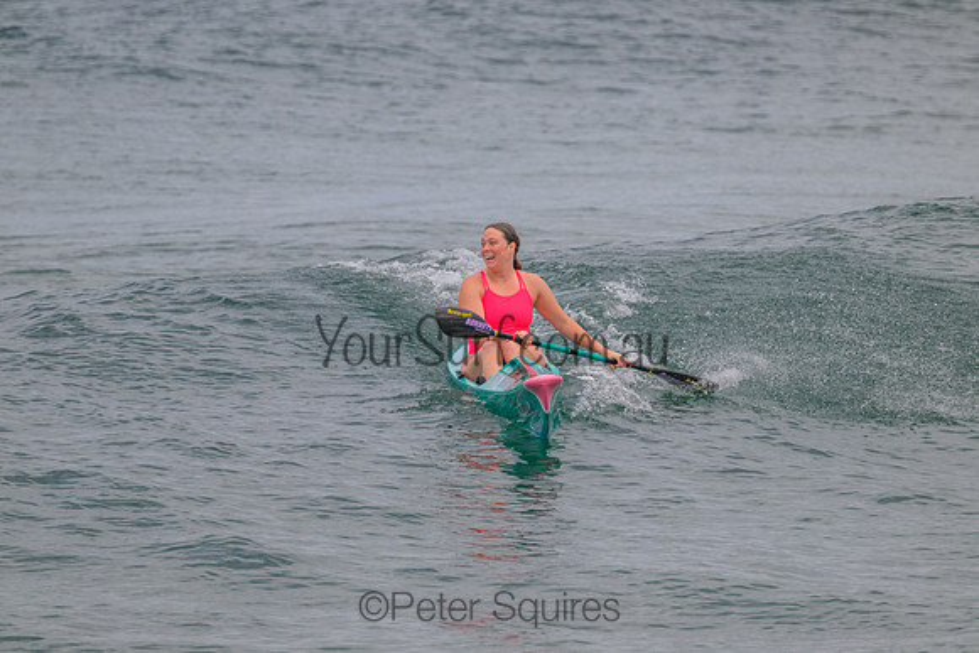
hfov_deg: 2.6
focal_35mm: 800
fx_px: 21760
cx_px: 490
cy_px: 326
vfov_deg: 1.7
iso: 1250
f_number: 11
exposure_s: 1/2000
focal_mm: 800
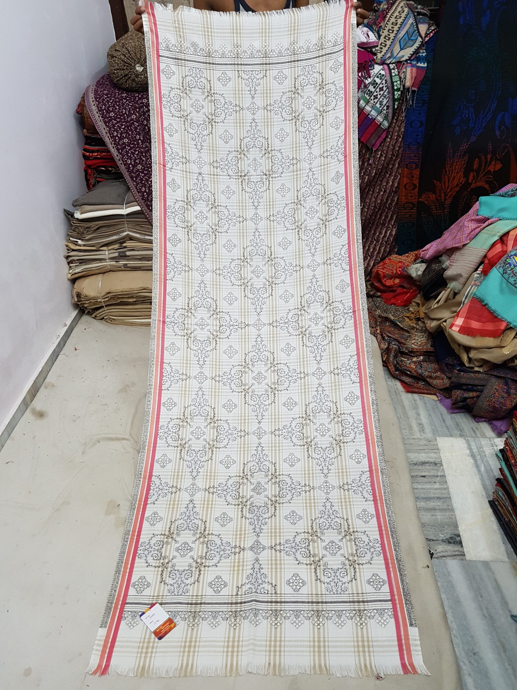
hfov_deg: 53.1
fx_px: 518
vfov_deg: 67.3
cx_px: 258
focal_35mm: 26
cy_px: 345
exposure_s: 1/33
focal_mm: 4.2
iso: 160
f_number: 1.7
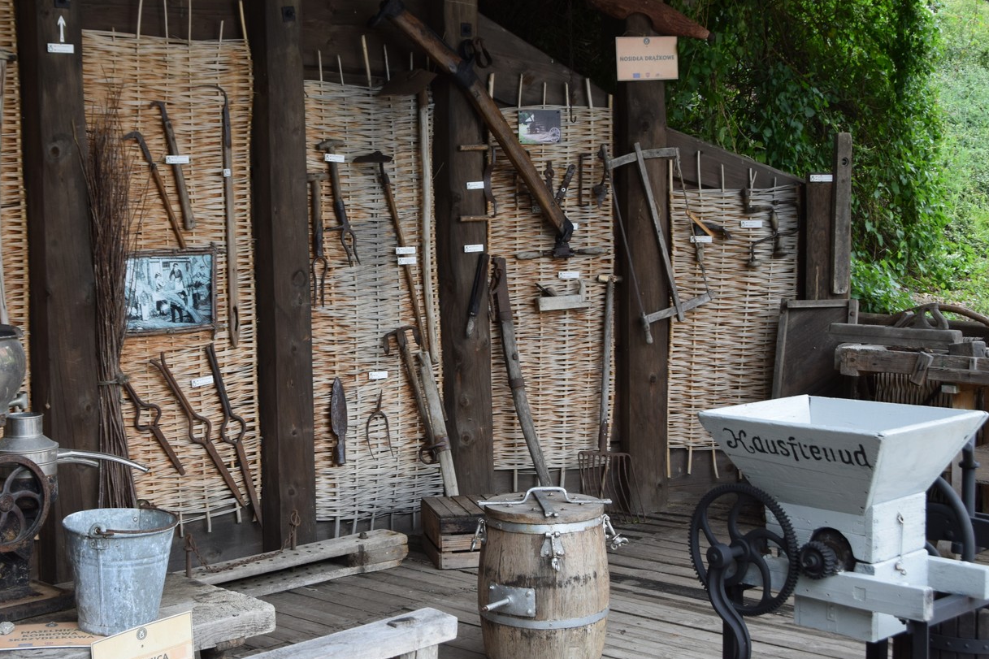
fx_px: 1473
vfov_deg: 25.2
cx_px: 421
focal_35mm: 54
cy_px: 296
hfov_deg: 37.0
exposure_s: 1/200
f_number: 7.1
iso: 400
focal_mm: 29
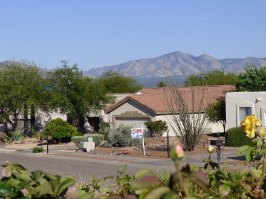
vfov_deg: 13.6
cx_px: 89
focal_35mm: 109
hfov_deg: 18.0
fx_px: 838
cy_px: 76
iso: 100
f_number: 4.3
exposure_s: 1/1300
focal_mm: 12.7
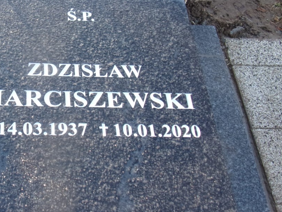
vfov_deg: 29.1
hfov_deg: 36.8
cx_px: 55
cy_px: 103
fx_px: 407
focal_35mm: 50
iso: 80
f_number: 3.4
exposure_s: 1/42
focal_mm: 5
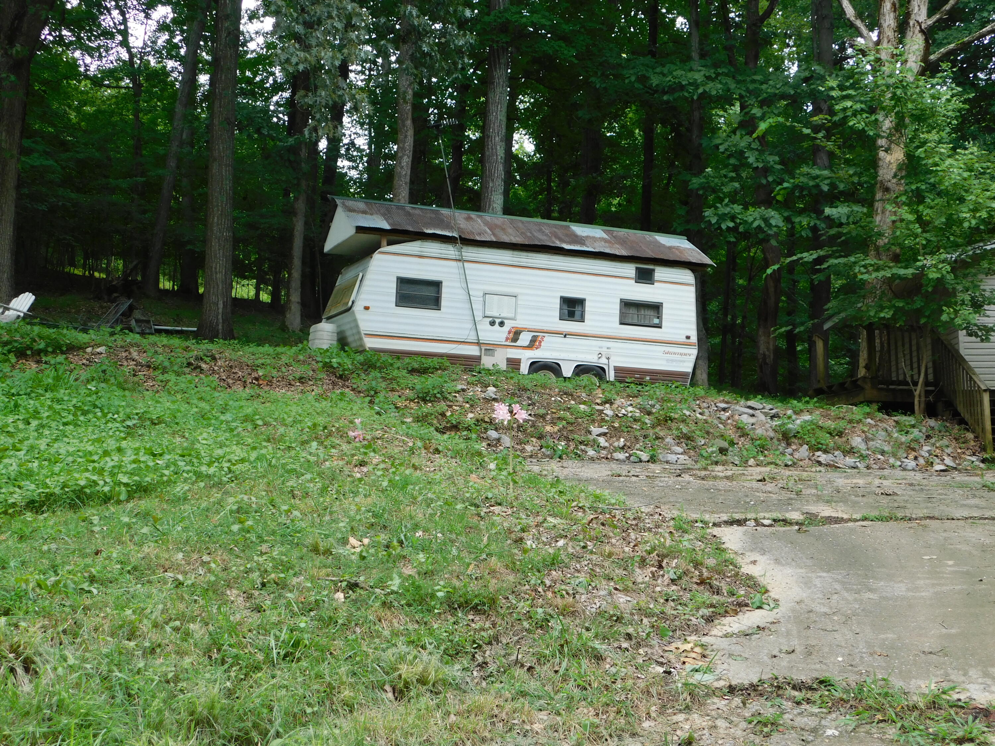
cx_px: 498
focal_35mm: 45
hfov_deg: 42.1
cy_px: 373
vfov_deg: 32.2
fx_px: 1293
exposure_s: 1/80
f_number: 3.7
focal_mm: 8
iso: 125
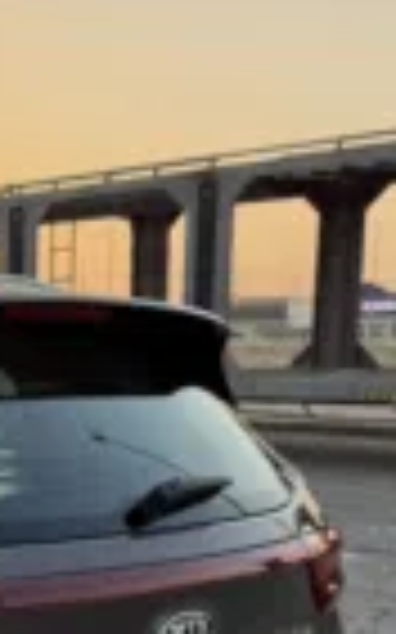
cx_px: -284
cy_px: 625
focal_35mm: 72
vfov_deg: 27.1
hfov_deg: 15.8
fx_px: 1245
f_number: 1.78
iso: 100
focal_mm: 6.76
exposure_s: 1/370
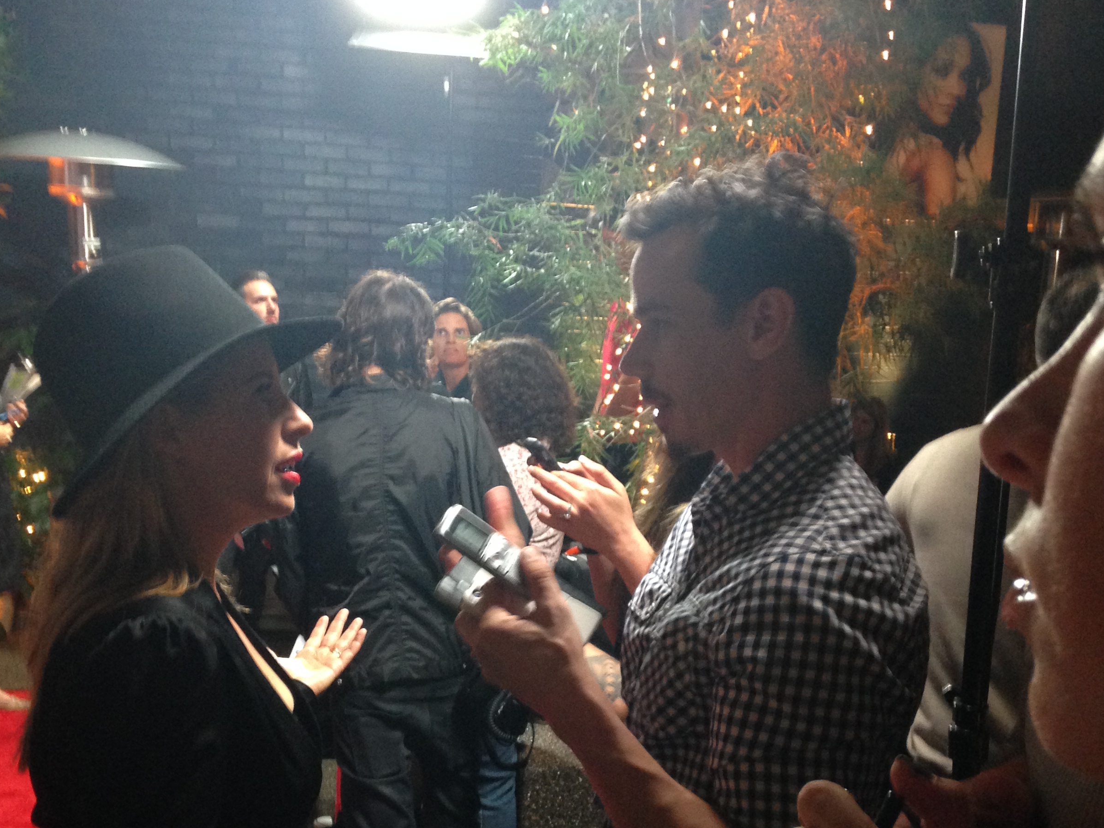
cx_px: 546
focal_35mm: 45
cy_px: 573
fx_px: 1435
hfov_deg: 42.1
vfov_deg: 31.8
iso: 250
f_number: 2.4
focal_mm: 4.12
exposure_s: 1/20
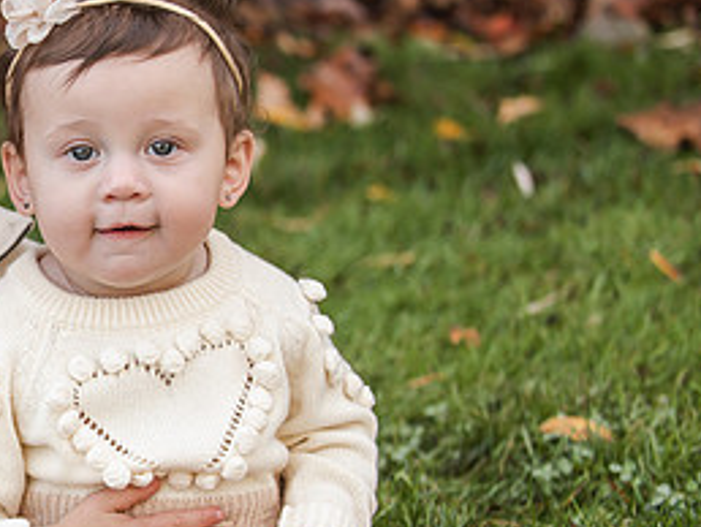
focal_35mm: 163
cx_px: -96
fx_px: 3304
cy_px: 292
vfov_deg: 9.1
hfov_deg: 11.9
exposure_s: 1/1000
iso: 800
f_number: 3.5
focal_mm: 70
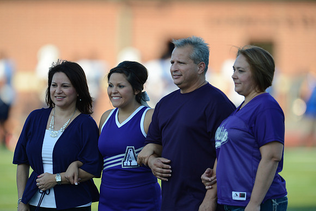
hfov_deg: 3.8
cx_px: 158
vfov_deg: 2.5
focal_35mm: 550
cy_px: 106
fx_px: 4825
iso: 800
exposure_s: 1/2000
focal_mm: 550
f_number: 4
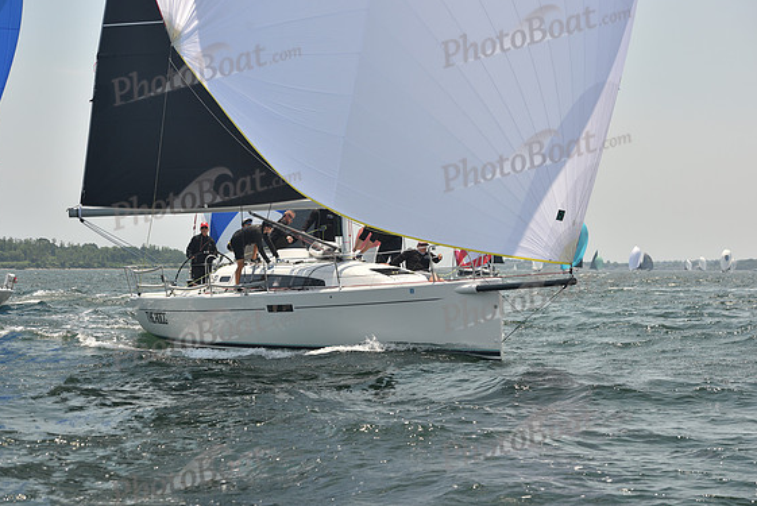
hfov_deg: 21.9
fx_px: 1957
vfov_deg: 14.7
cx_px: 372
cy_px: 246
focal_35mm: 93
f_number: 6.3
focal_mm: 90
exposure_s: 1/640
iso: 250
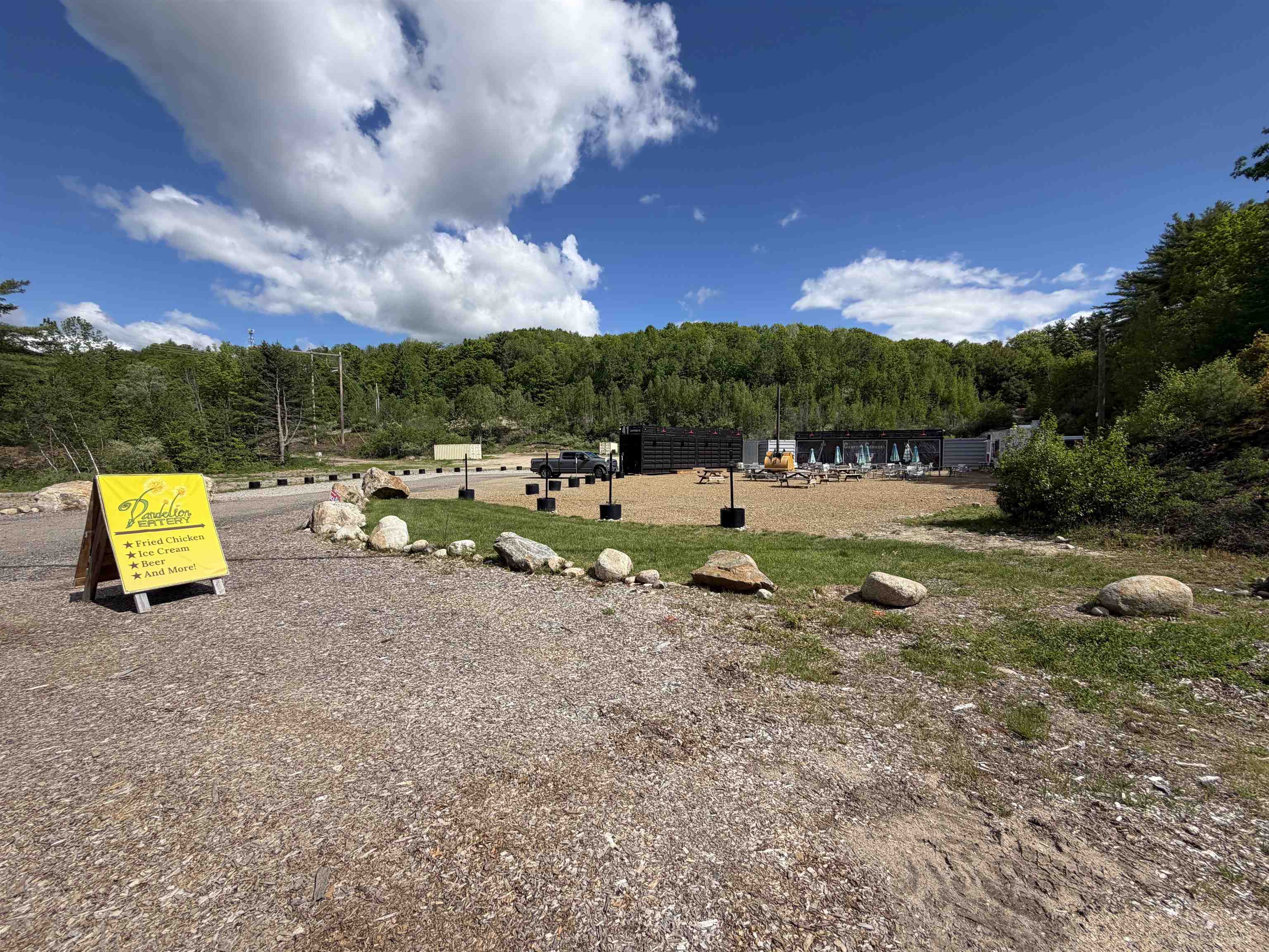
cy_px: 476
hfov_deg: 102.1
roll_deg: -1.1
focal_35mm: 14
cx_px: 634
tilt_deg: -5.8
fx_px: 513
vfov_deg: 85.7
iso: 20
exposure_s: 1/1105
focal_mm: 2.22
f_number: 2.2
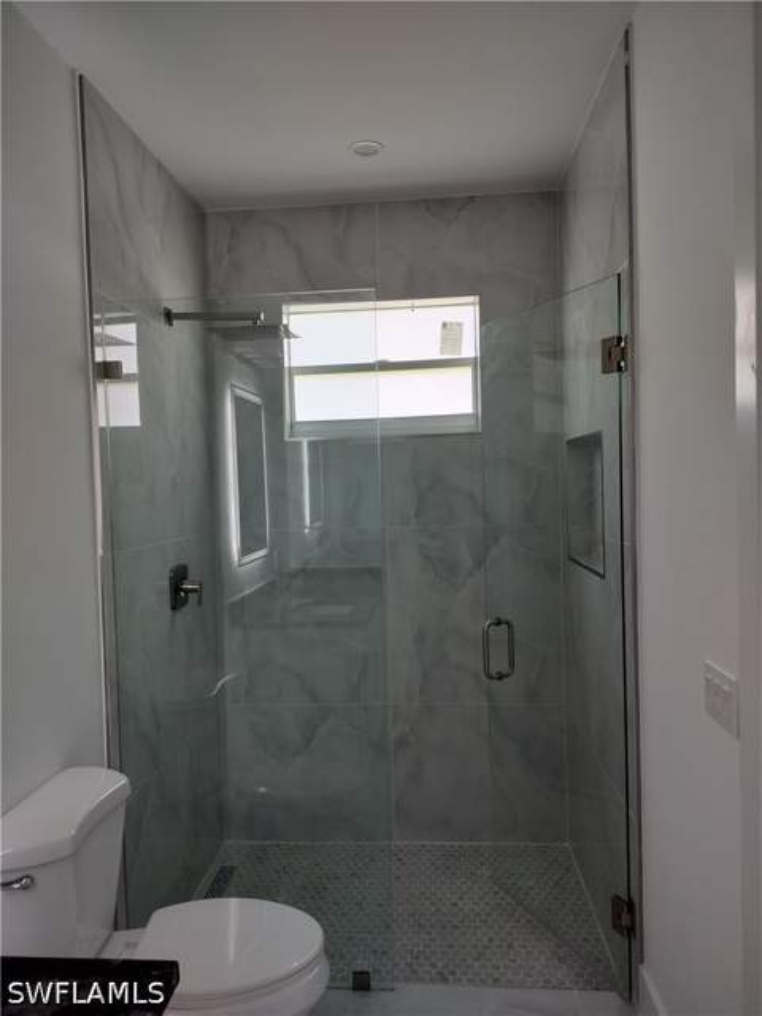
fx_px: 704
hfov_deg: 56.8
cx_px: 381
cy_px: 508
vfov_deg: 71.6
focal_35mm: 24
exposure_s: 1/30
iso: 100
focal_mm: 5.24
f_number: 1.7
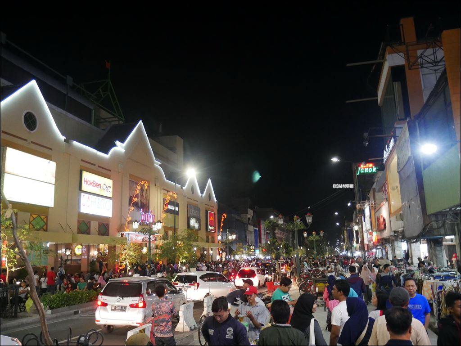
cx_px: 230
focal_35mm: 32
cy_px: 173
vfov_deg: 44.2
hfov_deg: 56.8
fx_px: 426
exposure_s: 1/50
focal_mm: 16
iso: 3200
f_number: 3.6
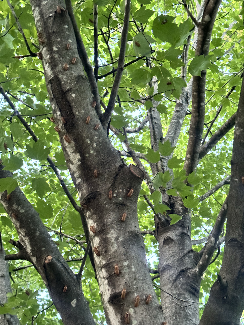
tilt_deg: +63.8
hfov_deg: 30.3
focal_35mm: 48
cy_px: 162
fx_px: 451
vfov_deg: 39.7
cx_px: 122
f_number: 1.78
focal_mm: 6.76
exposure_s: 1/30
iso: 500
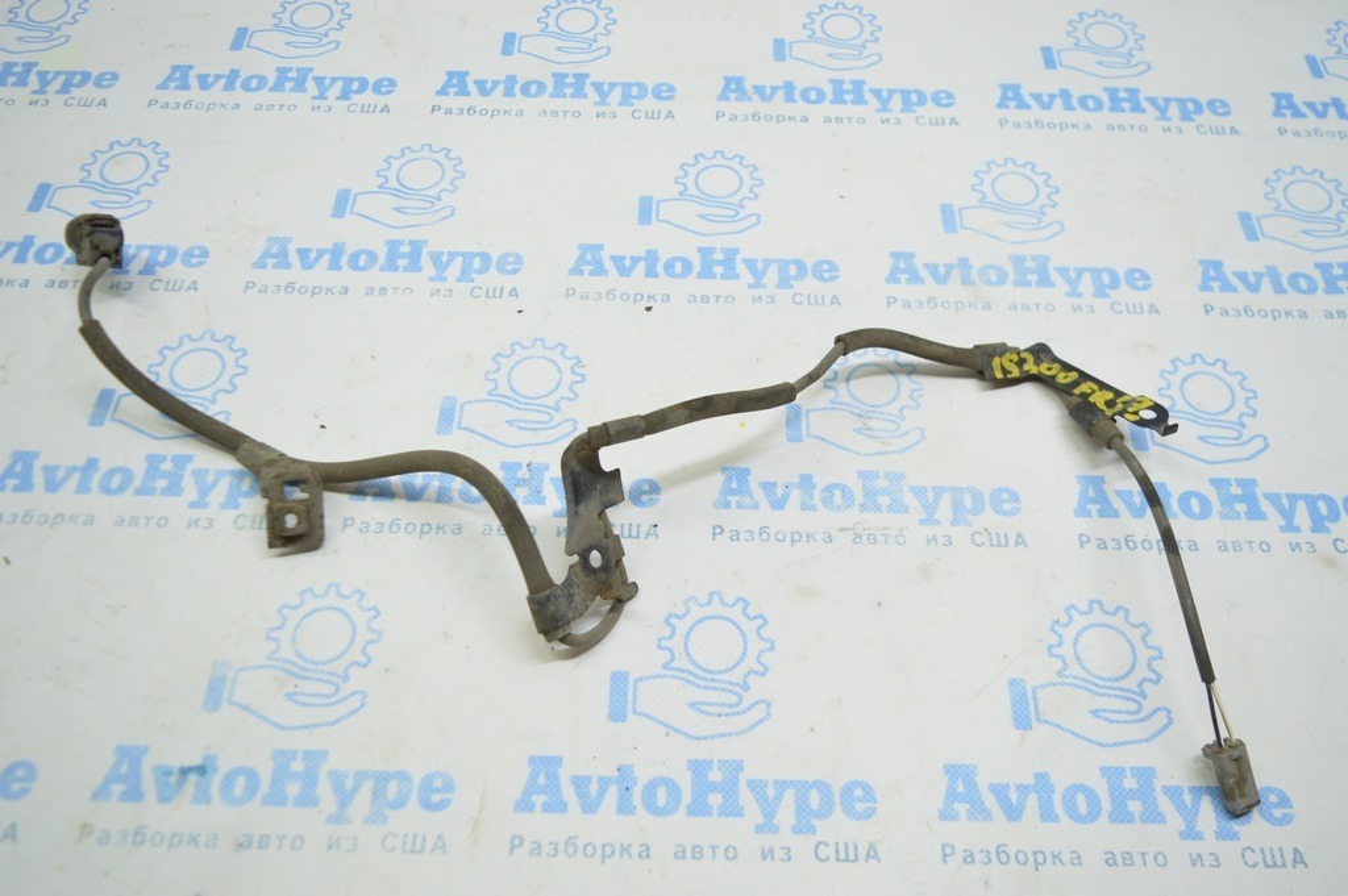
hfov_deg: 62.0
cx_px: 674
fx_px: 1122
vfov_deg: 43.5
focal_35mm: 30
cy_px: 448
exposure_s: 1/60
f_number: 3.8
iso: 400
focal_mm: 20
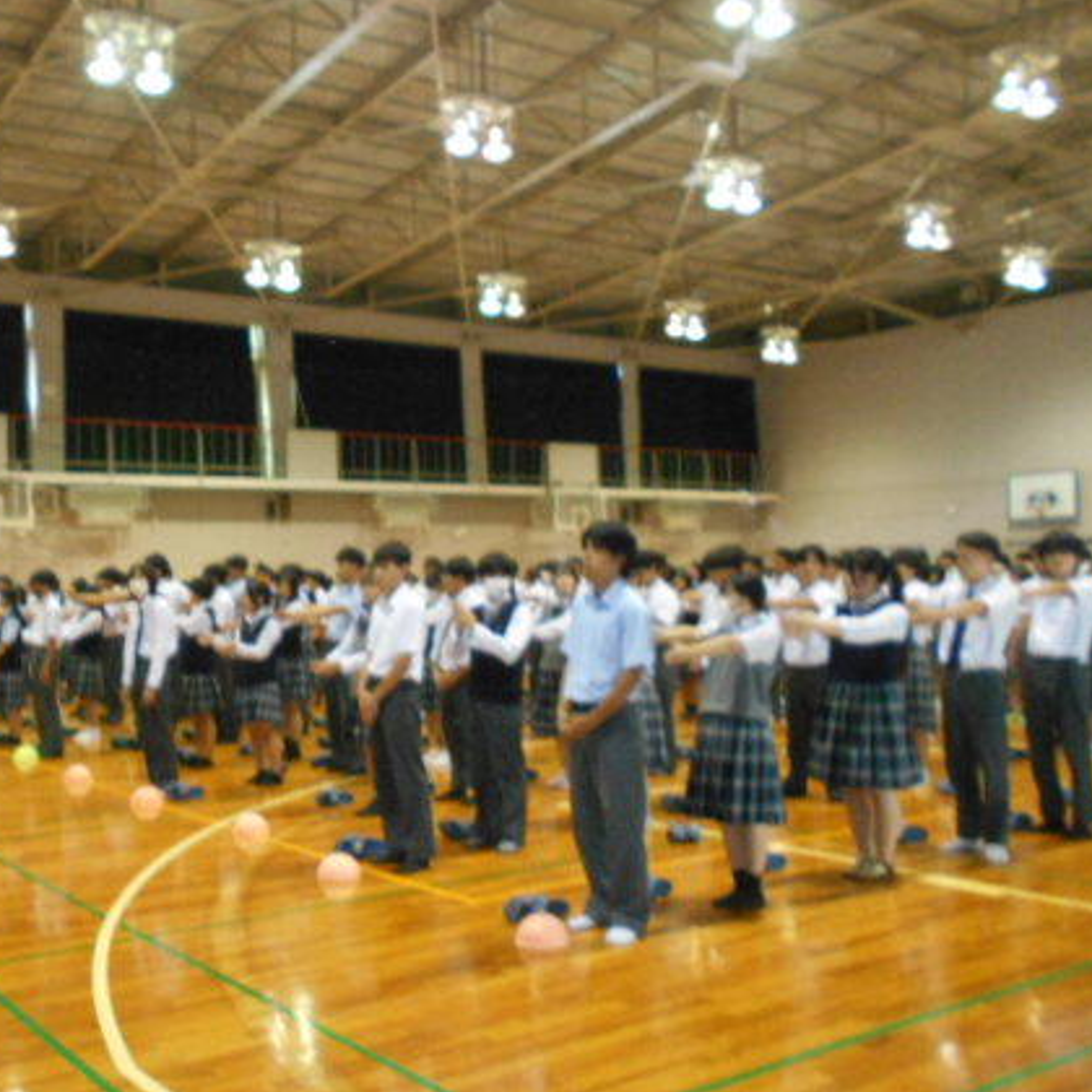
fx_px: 1249
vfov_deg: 47.2
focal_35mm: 35
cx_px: 377
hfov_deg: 46.6
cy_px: 554
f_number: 3.2
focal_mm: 4.6
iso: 560
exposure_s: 1/25
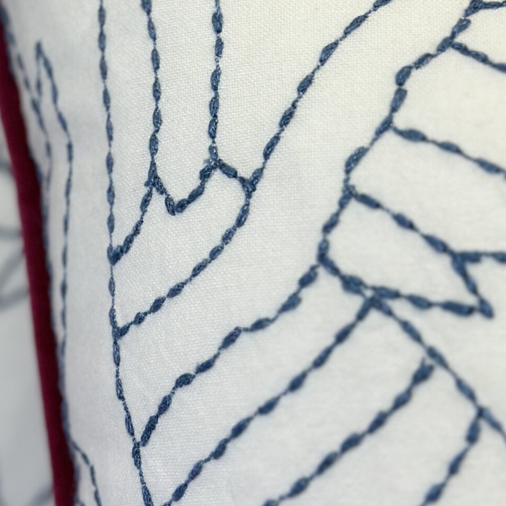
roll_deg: +1.2
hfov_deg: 15.5
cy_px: 102
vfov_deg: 15.5
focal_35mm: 112
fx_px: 1852
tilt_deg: -15.6
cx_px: 139
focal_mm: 6.86
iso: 80
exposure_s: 1/364
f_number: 1.78
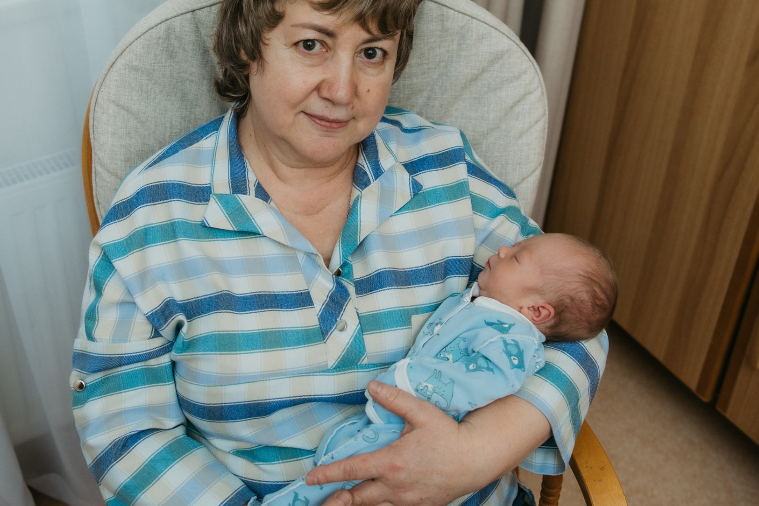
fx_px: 1118
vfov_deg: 25.4
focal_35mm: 53
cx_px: 336
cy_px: 180
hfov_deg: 37.5
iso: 125
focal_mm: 30
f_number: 3.2
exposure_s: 1/160
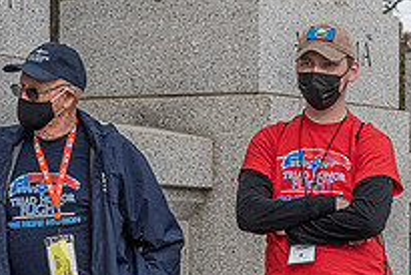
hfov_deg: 7.4
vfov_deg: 4.9
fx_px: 3187
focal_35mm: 279
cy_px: 294
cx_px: 121
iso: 500
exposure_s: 1/640
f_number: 6.3
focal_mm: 70
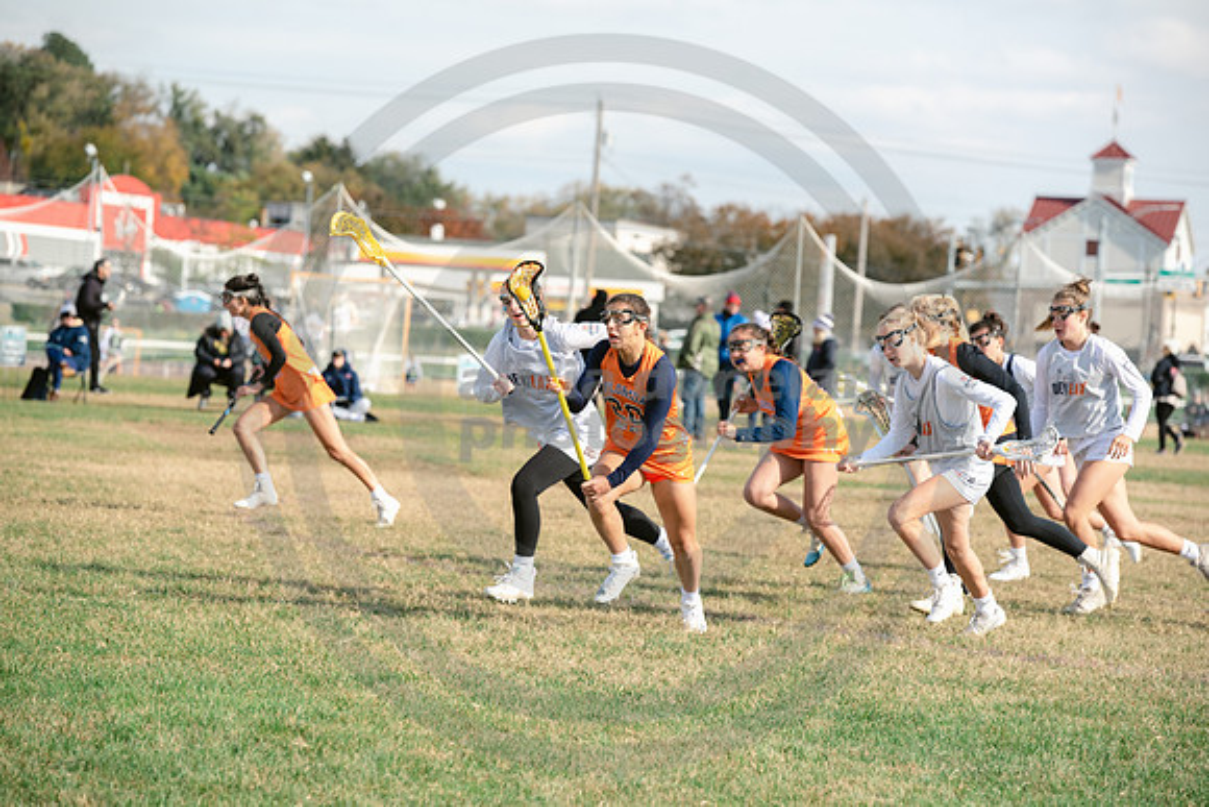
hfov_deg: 15.2
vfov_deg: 10.2
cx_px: 604
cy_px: 404
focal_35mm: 135
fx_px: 4535
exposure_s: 1/1600
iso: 250
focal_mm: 135
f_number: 5
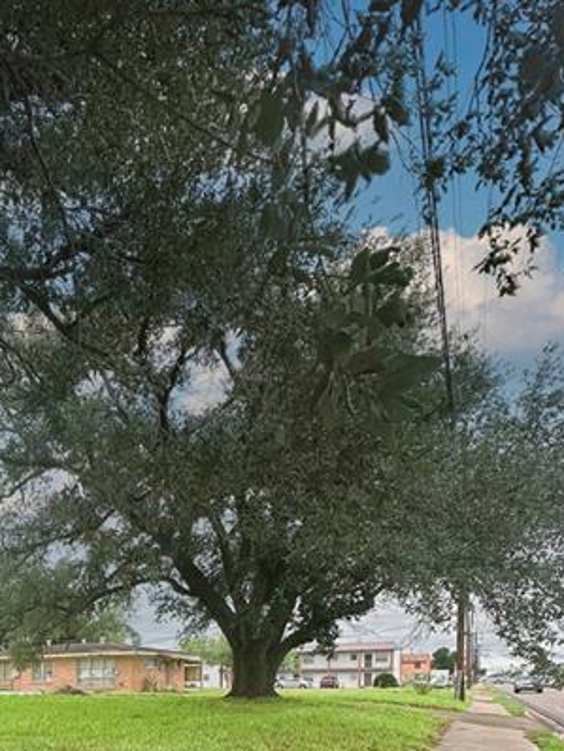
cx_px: 25
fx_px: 586
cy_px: 704
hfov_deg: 45.0
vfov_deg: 54.8
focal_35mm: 27
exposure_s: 1/240
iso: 40
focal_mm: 2.22
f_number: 2.2
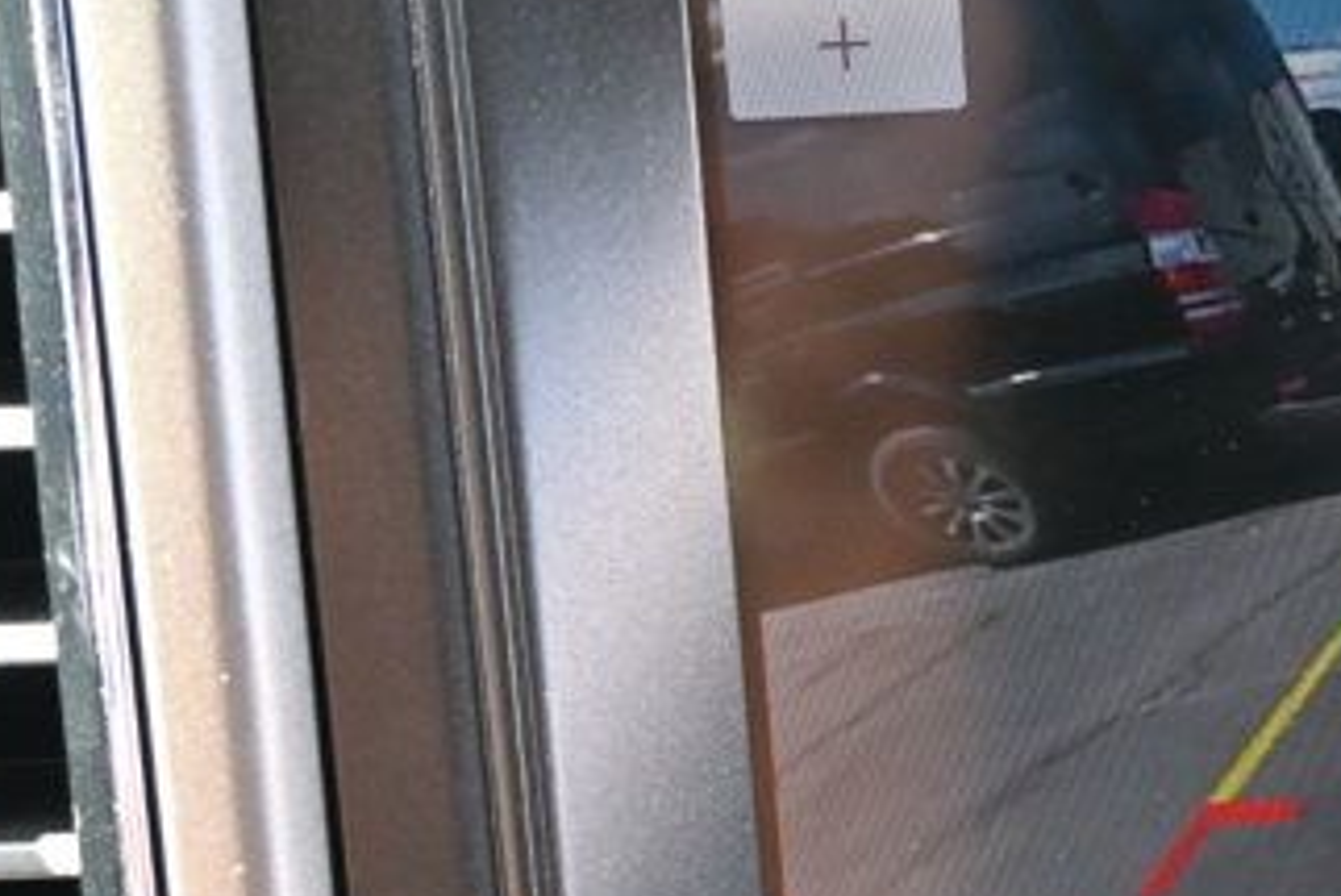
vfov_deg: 15.0
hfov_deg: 21.3
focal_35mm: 91
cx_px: 1474
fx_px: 3376
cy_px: 708
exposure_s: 1/125
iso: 1250
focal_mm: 19
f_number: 3.8
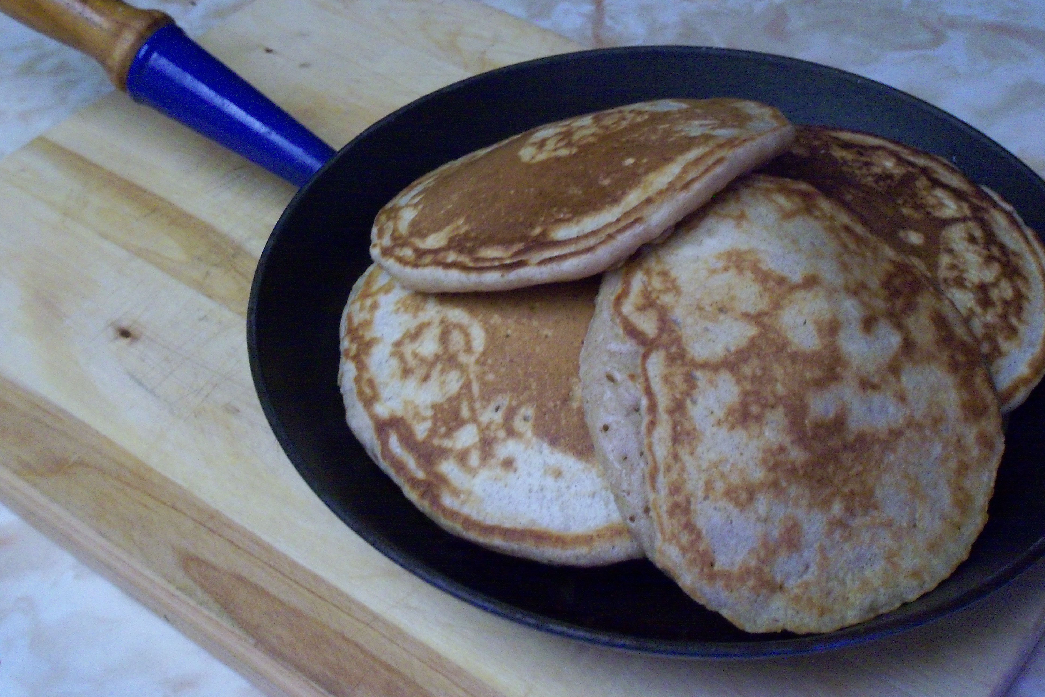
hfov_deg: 36.2
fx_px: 1596
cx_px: 529
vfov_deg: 24.6
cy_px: 338
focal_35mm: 55
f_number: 3.3
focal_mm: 9.3
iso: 250
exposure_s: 1/40
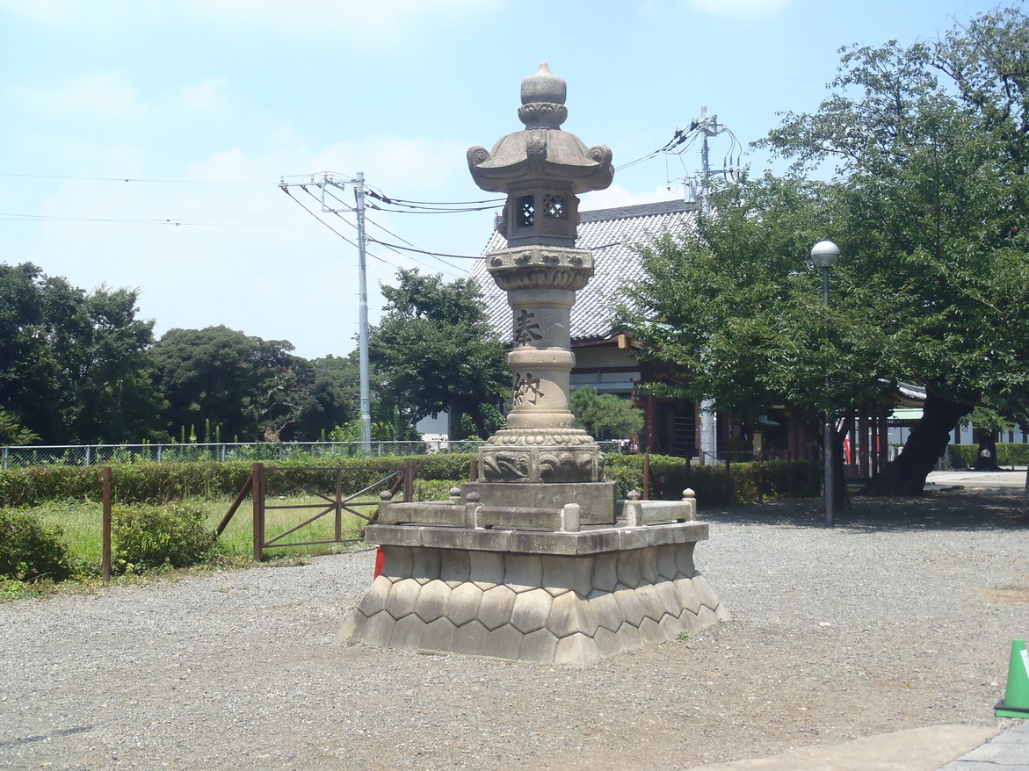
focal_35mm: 41
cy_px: 390
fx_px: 1219
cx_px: 521
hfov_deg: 45.8
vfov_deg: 35.1
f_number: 13
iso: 160
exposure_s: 1/80
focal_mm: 7.28
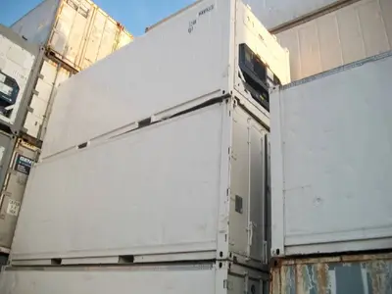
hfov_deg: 56.8
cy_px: 147
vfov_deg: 44.2
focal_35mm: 32
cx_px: 196
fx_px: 362
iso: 80
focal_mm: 5.7
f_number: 2.9
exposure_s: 1/100
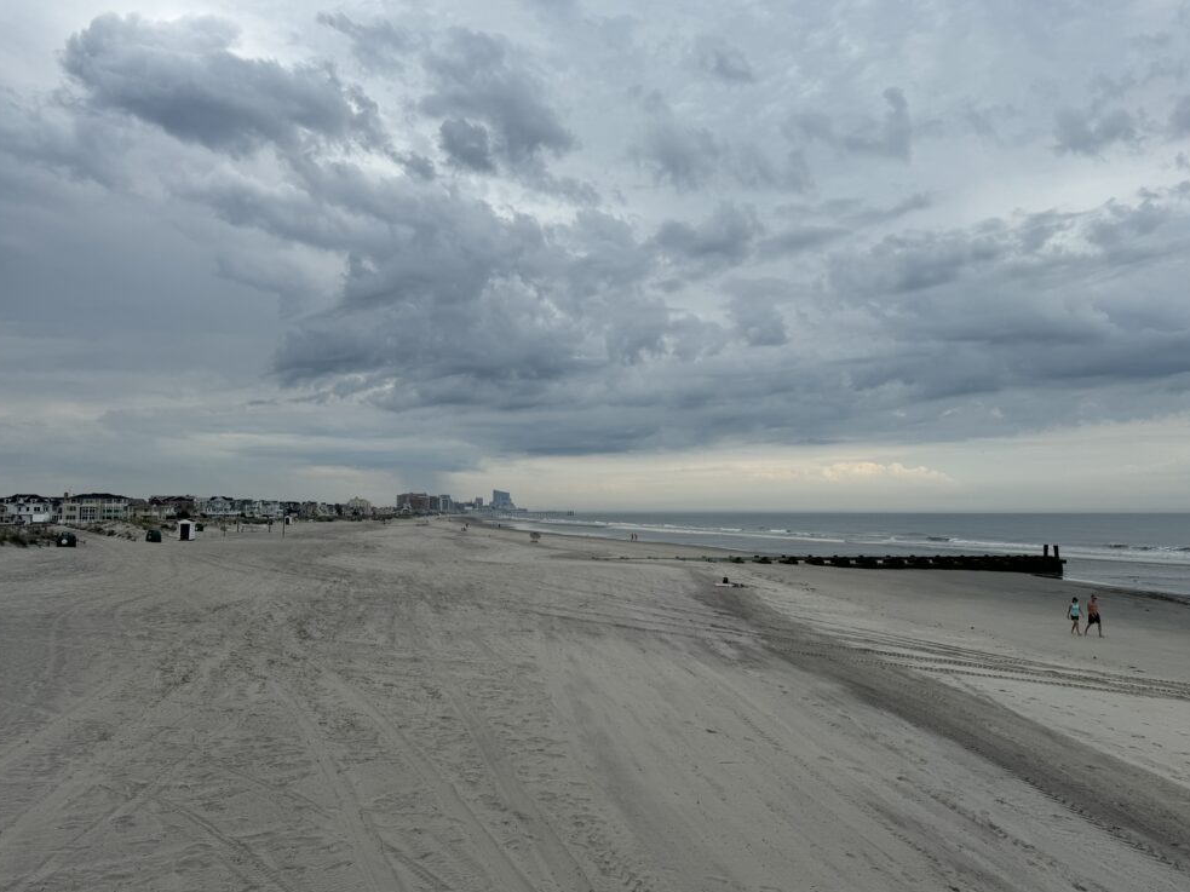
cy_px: 445
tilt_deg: +3.3
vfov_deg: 54.9
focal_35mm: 25
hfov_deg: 69.4
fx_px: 859
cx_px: 607
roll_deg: +0.1
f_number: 1.78
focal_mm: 6.76
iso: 80
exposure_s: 1/4608
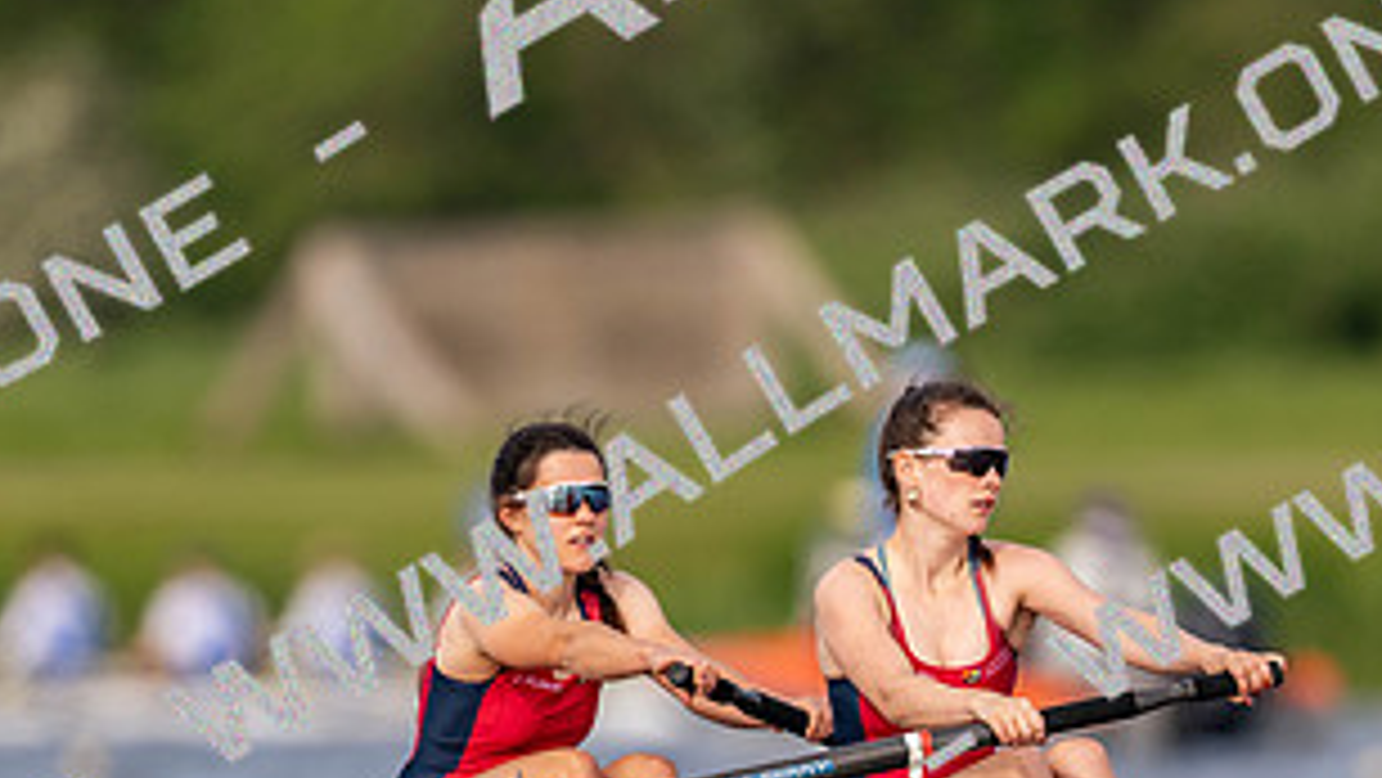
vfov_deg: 1.0
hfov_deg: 1.8
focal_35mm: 1188
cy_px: 776
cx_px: 720
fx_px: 43553
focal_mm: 600
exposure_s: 1/2500
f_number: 4
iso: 360
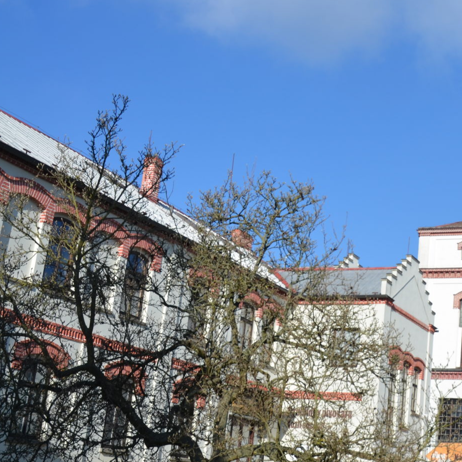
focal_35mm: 62
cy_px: 252
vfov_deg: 27.7
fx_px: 936
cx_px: 498
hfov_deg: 25.8
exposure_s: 1/320
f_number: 9
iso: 100
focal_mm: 22
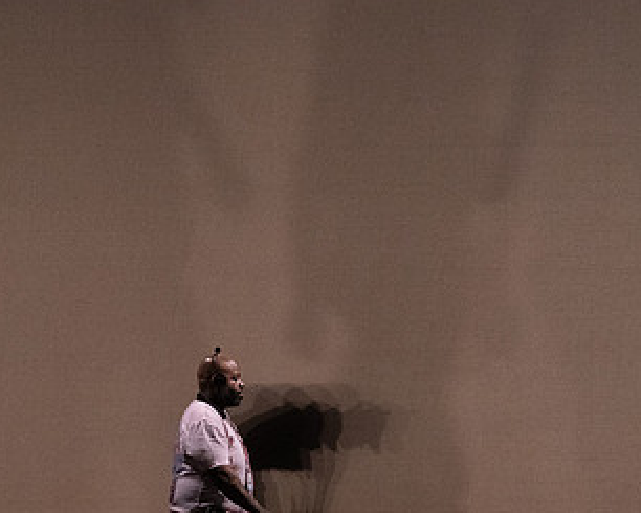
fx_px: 6149
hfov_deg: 6.0
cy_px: 401
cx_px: 297
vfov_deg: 4.8
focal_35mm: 324
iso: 12800
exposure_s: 1/500
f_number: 6.3
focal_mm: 182
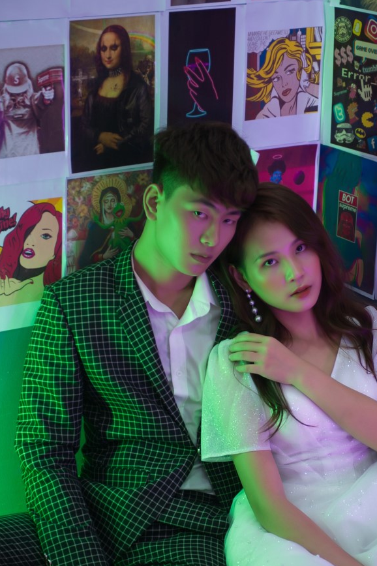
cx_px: 264
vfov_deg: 19.8
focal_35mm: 103
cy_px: 327
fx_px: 1619
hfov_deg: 13.3
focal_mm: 70
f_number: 2.8
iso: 500
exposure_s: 1/100
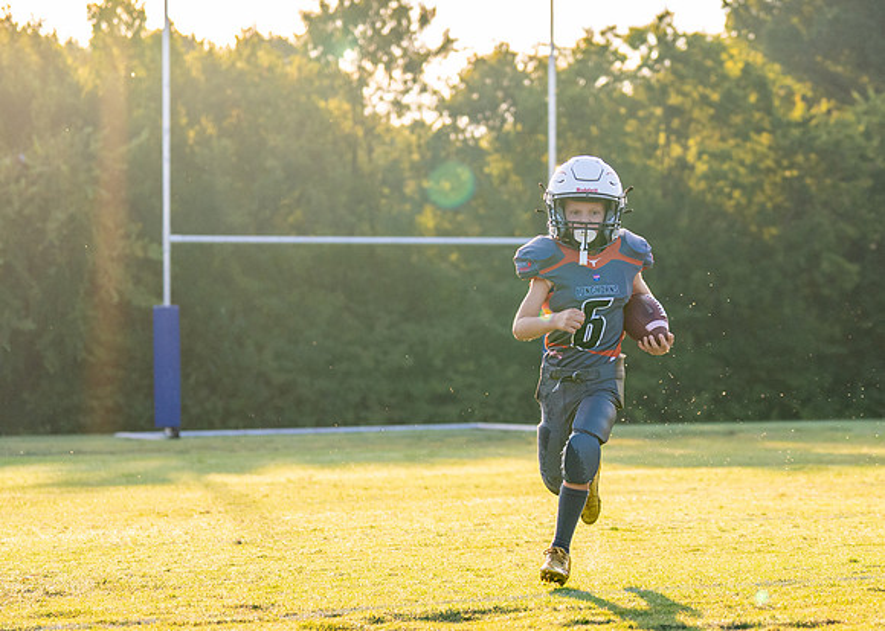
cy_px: 411
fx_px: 3356
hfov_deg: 15.0
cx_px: 630
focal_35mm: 134
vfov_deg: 10.7
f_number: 2.8
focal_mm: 70
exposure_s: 1/2500
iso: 500
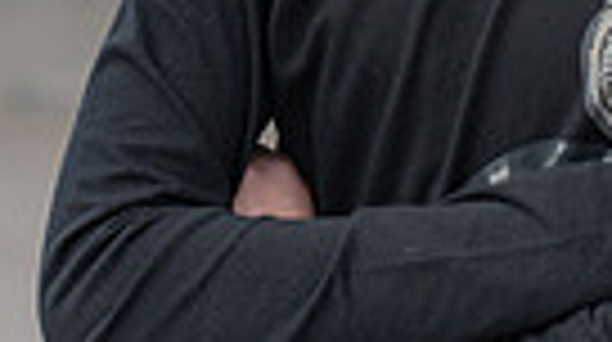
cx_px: 576
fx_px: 5914
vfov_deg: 3.3
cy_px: -333
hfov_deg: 5.9
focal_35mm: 365
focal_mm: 105
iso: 200
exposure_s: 1/250
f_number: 4
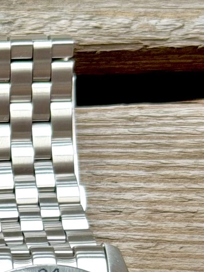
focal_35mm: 204
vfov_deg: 9.4
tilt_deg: -69.8
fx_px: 1602
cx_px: -218
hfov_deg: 7.0
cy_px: 429
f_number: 1.78
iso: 50
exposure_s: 1/229
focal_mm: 6.76
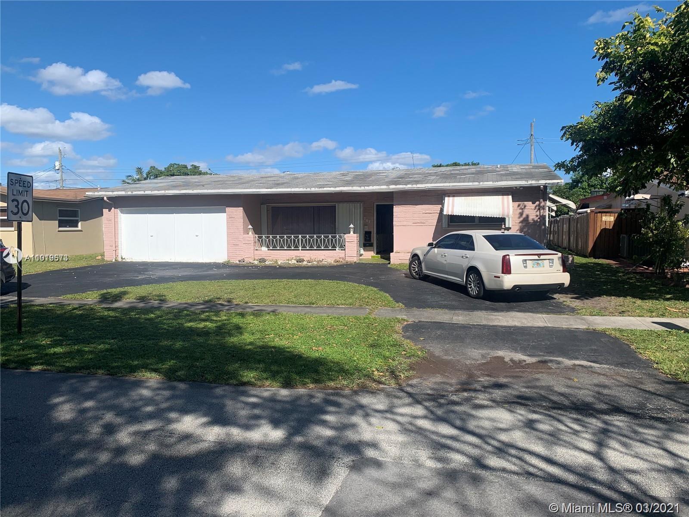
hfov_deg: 67.3
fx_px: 518
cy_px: 258
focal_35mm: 26
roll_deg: +0.1
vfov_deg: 53.1
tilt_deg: -3.3
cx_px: 344
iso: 25
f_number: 1.8
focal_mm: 4.25
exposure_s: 1/2915
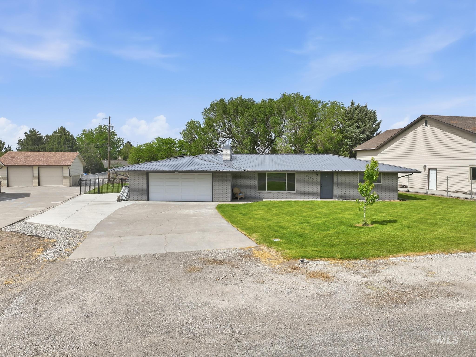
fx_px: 330
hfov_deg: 71.6
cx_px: 238
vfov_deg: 56.8
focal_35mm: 24
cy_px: 178
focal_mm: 12.3
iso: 100
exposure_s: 1/2000
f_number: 2.8
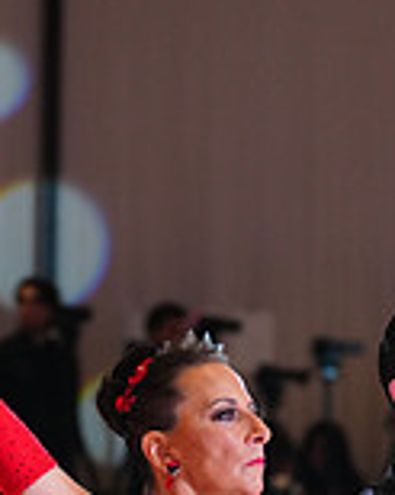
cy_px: 784
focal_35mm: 321
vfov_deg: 6.0
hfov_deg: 4.8
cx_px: 153
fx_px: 4695
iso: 1600
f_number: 2.8
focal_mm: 91
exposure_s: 1/320
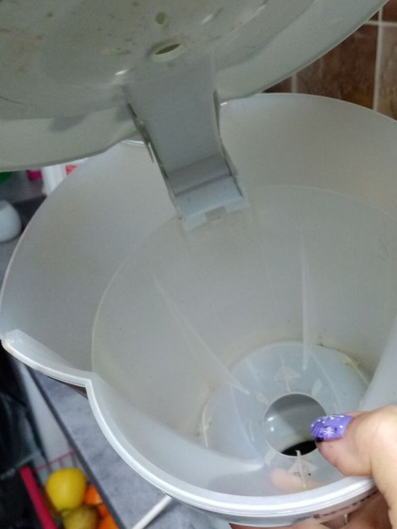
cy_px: 244
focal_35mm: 33
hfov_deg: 42.7
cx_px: 242
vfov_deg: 55.3
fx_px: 504
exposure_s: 1/33.3
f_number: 1.8
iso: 382
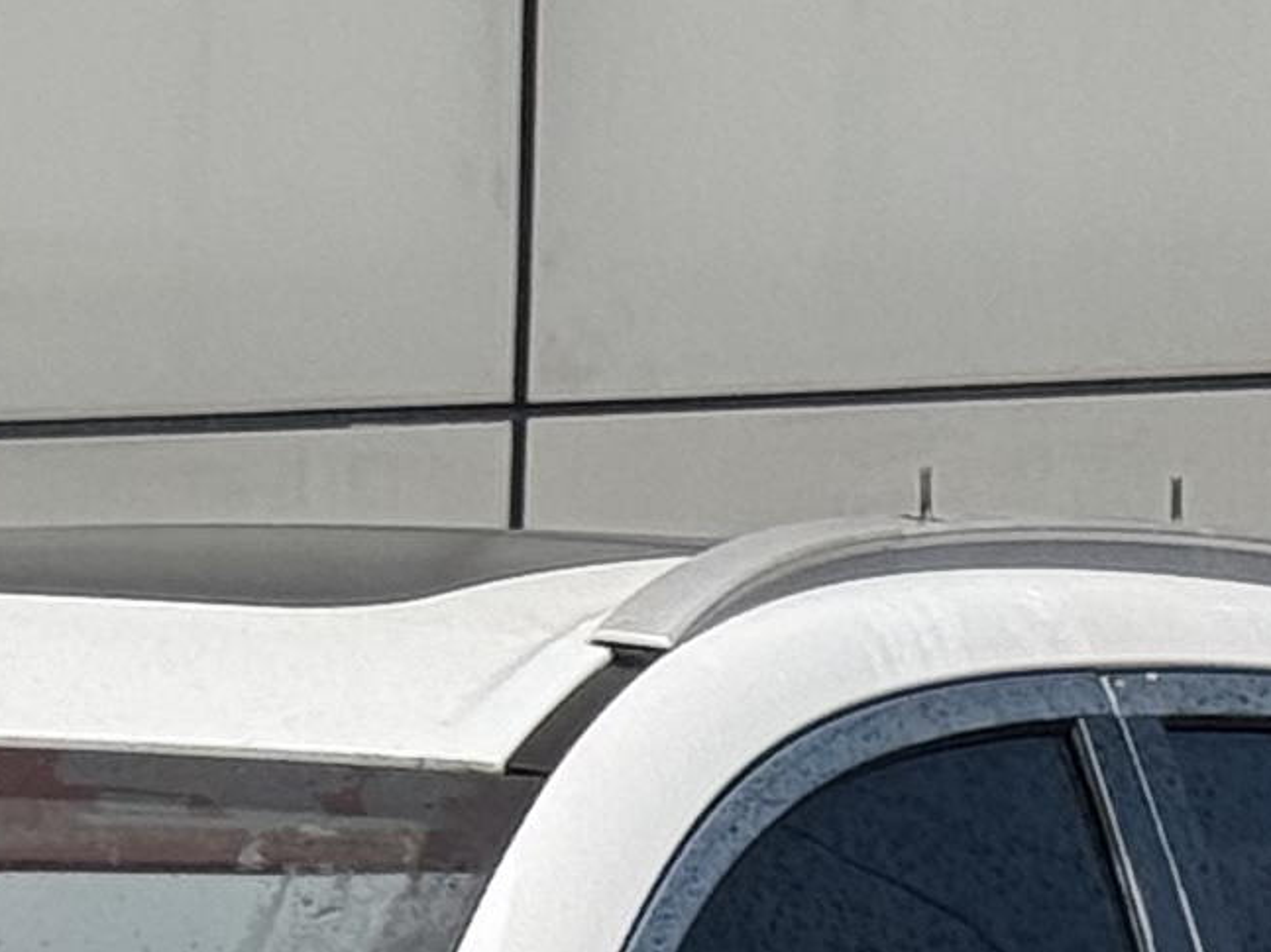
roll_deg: -0.7
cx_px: -1000
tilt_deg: -8.6
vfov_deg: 4.8
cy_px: 2666
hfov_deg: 6.5
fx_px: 10976
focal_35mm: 299
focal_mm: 6.76
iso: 50
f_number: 1.78
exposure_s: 1/202
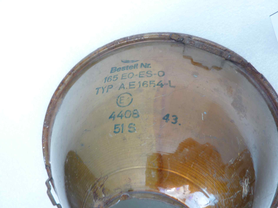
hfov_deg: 69.4
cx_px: 139
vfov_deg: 54.9
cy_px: 104
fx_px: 201
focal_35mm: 25
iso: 80
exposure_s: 1/8
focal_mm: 4.1
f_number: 3.3
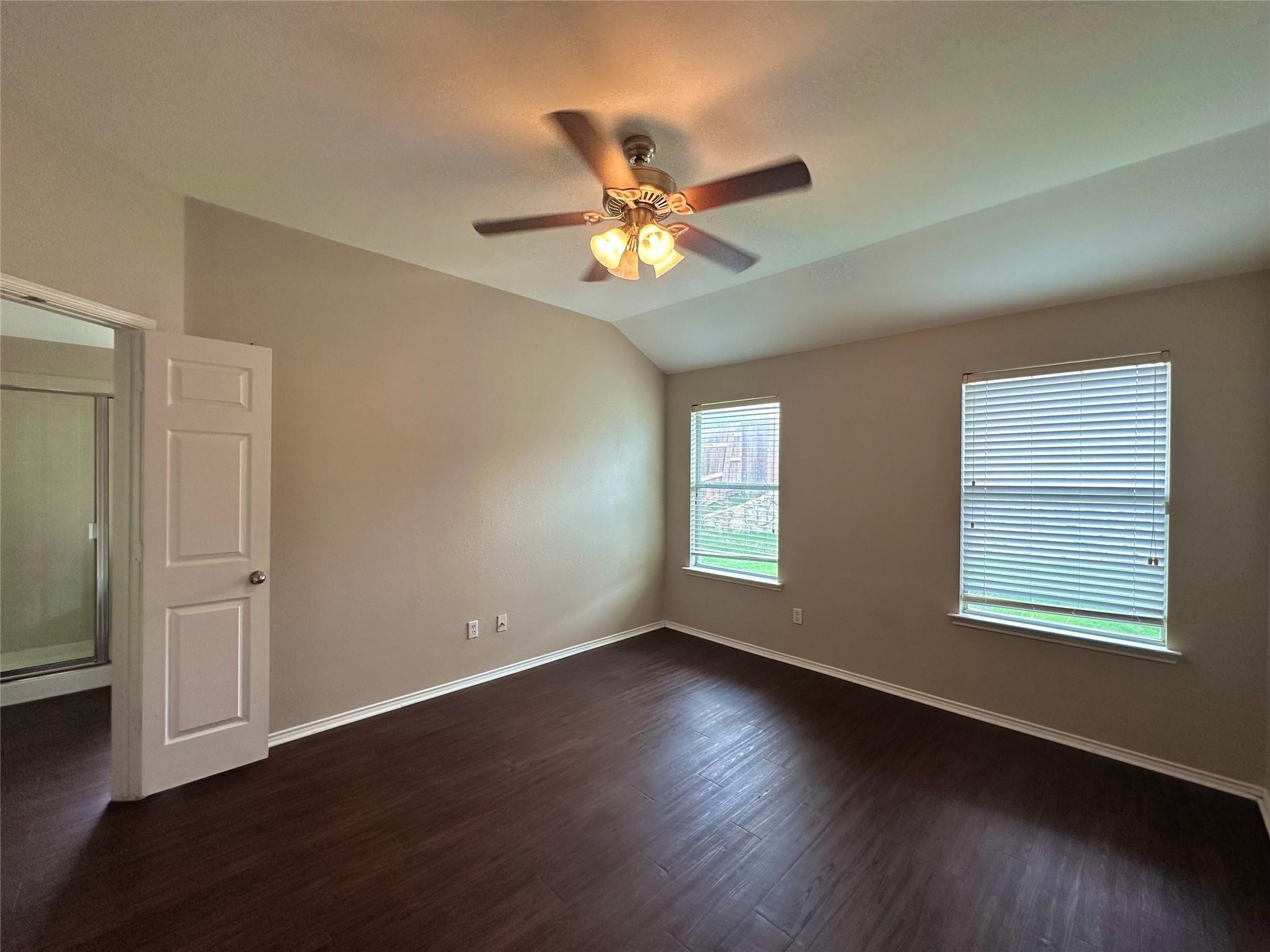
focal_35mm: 14
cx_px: 635
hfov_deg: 102.1
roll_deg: -1.1
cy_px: 476
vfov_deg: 85.7
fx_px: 514
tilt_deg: +1.0
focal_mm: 2.22
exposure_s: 1/120
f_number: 2.2
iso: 160
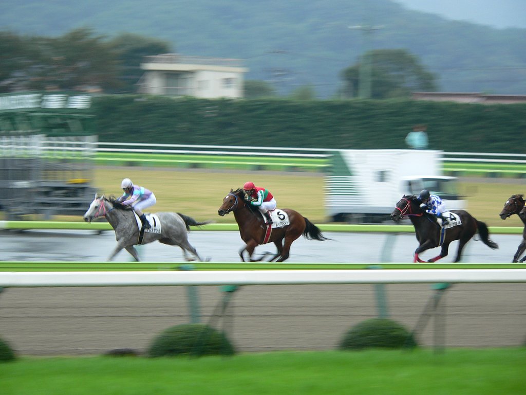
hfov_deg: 9.4
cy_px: 198
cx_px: 263
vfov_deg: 7.1
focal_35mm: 210
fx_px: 3191
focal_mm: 35
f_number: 2.8
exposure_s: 1/50
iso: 80
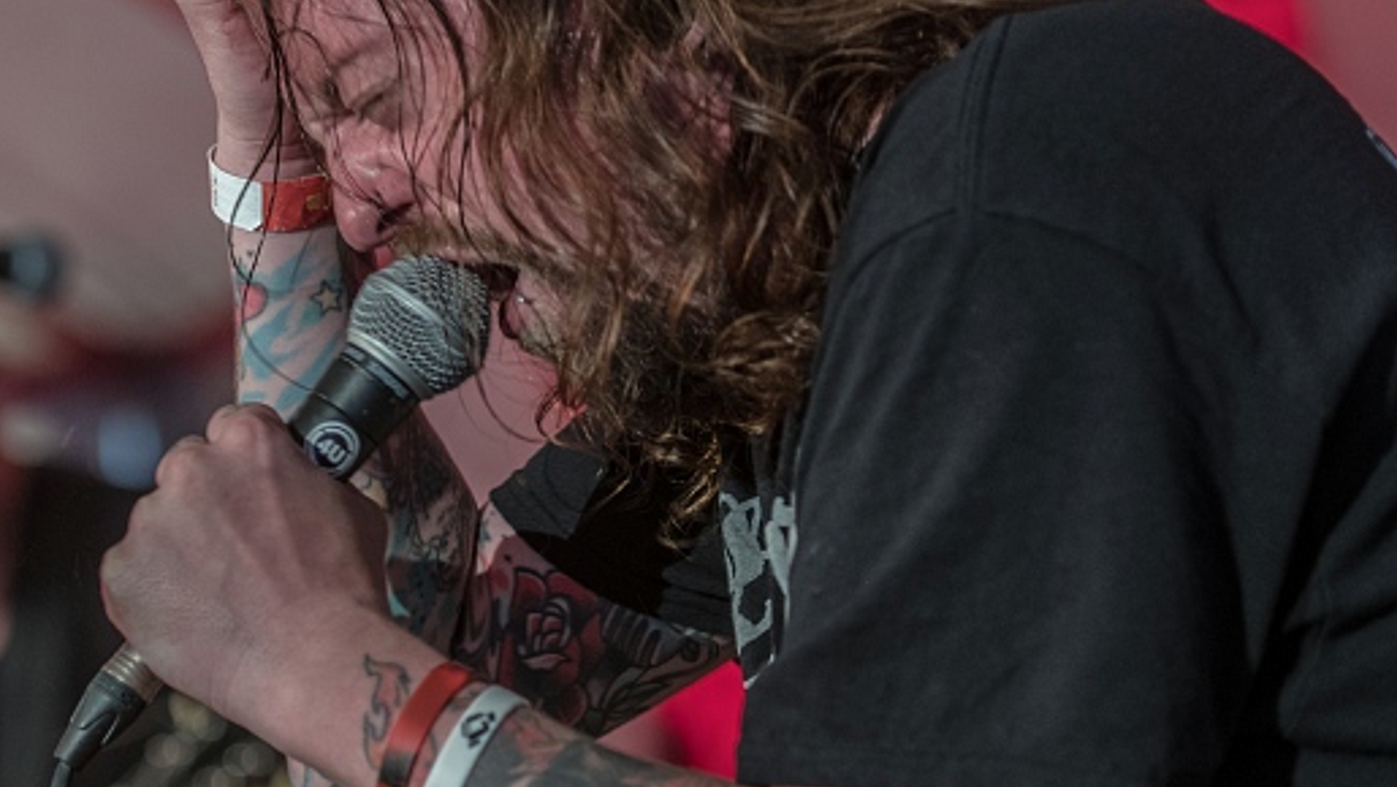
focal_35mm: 189
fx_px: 7003
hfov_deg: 11.4
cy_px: 323
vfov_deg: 6.4
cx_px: 637
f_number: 2.8
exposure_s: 1/100
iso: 640
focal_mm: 86
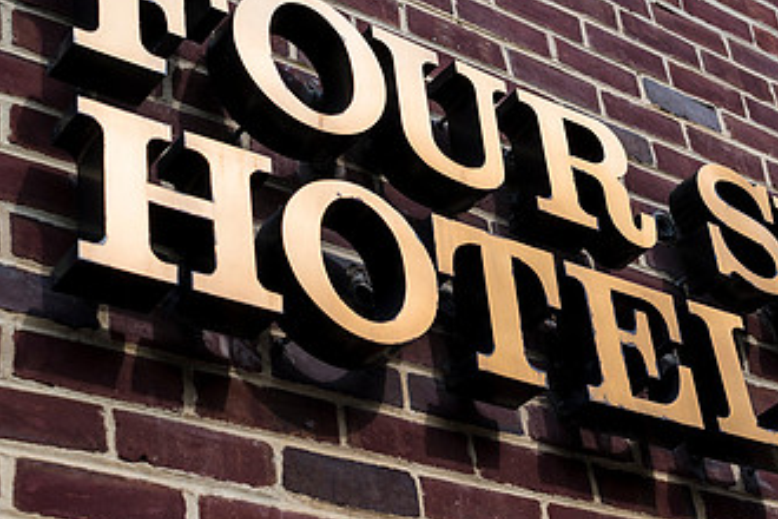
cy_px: 289
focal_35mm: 72
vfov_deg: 18.9
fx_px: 1556
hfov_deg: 27.7
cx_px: 587
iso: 100
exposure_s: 1/1250
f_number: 4
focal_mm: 41
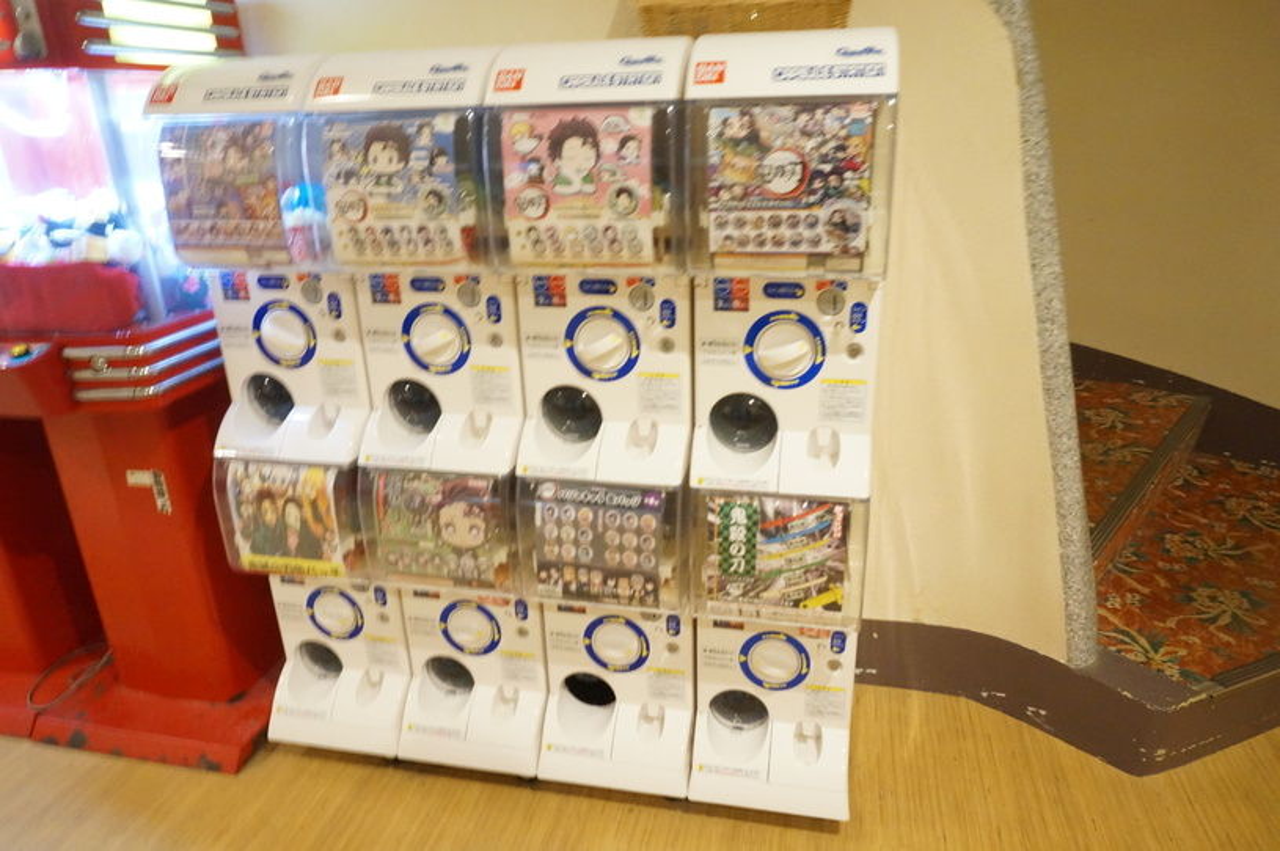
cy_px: 426
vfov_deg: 53.1
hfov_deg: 73.8
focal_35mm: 24
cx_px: 640
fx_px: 853
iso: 3200
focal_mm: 16
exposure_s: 1/5
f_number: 9
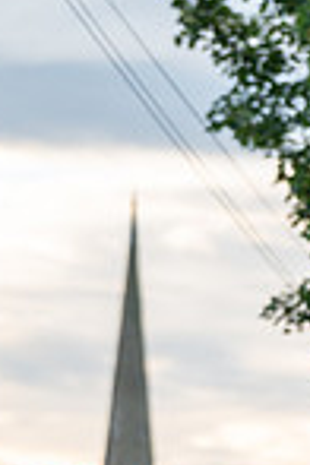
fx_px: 4120
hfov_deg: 4.3
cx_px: 22
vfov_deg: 6.4
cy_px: 617
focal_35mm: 319
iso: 640
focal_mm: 104
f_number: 3.2
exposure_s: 1/640
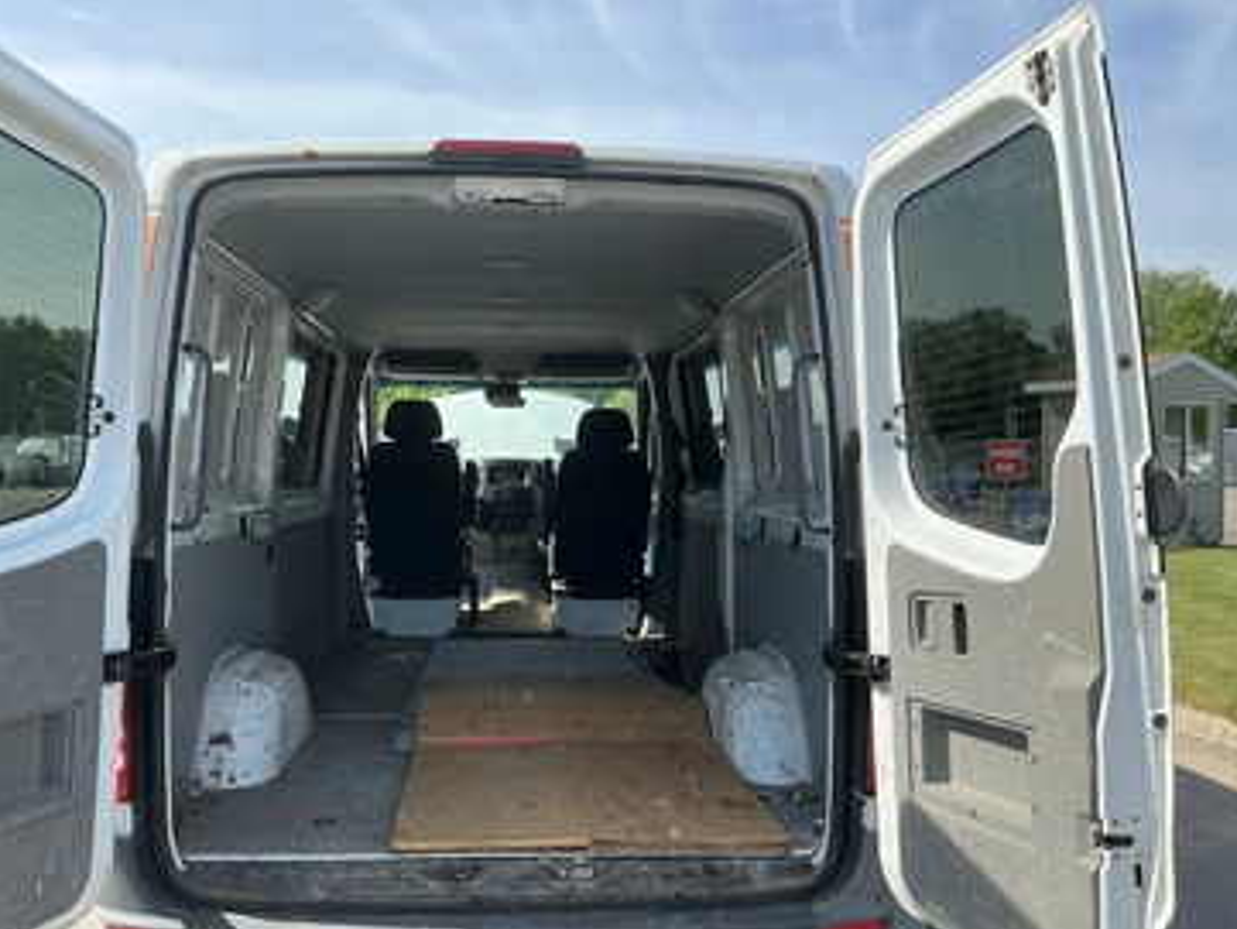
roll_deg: +0.4
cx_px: 565
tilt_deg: -0.2
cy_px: 511
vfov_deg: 45.4
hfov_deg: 58.2
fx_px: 1108
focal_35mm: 31
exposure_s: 1/700
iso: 25
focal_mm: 3
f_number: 1.8
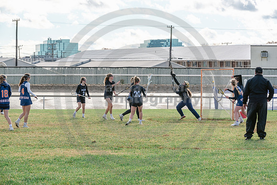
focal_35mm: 116
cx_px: 138
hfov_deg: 17.6
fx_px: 893
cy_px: 92
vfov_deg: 11.8
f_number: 8
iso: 400
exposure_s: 1/1000
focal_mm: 116
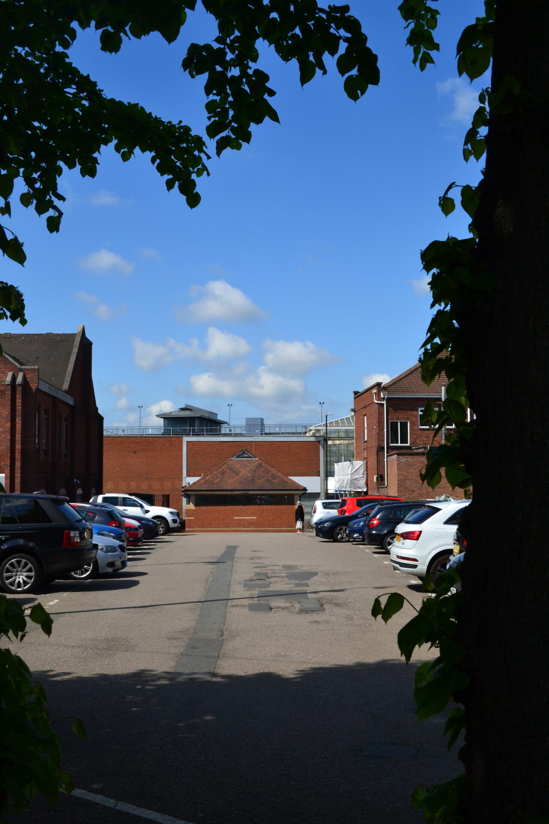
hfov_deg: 34.2
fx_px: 892
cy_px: 412
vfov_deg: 49.6
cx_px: 274
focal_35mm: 39
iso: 400
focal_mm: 26
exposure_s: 1/400
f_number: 11
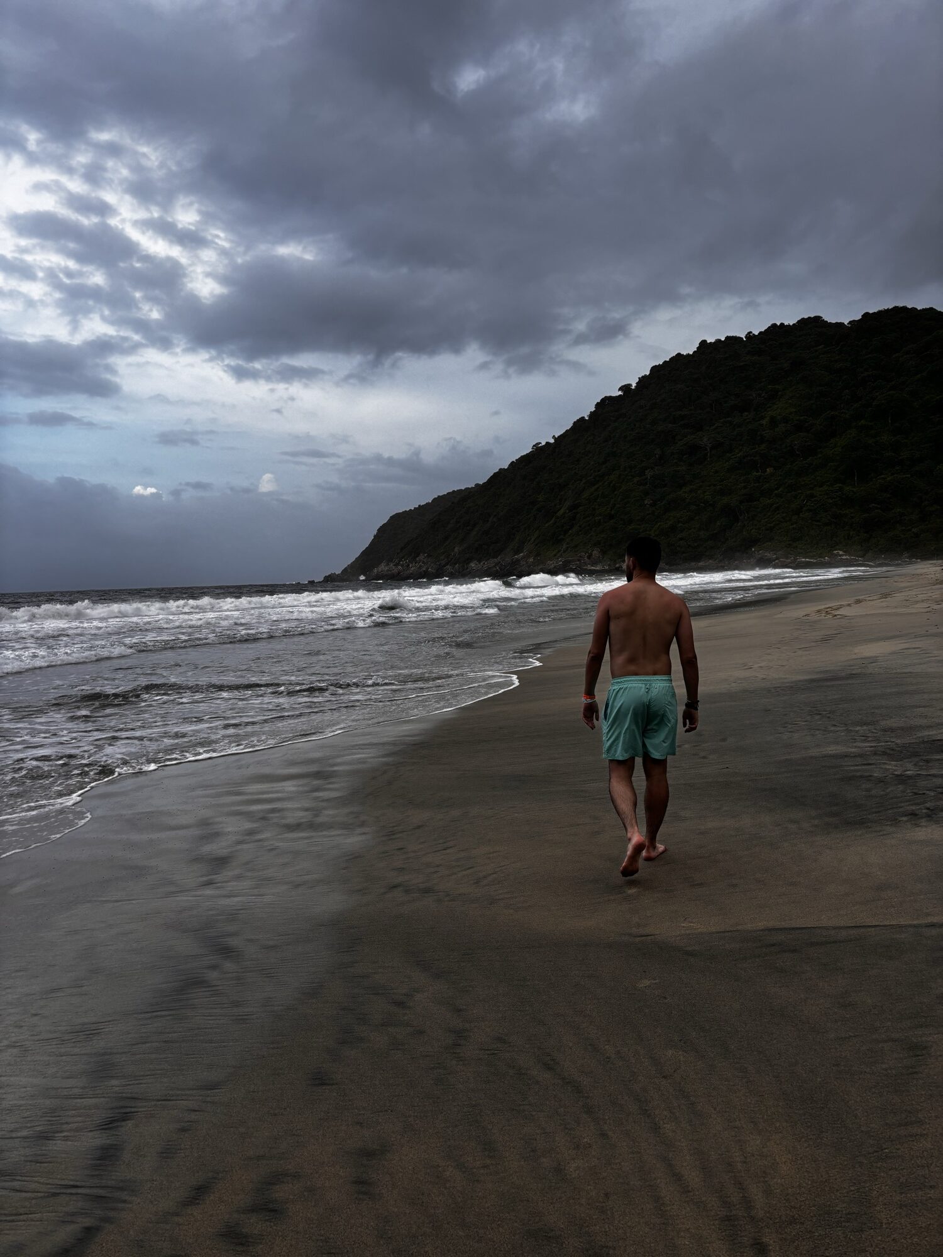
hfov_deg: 53.1
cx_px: 472
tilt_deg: -2.4
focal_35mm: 26
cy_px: 628
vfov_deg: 67.3
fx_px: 944
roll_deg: +0.8
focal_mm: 5.96
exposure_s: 1/935
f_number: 1.6
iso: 50
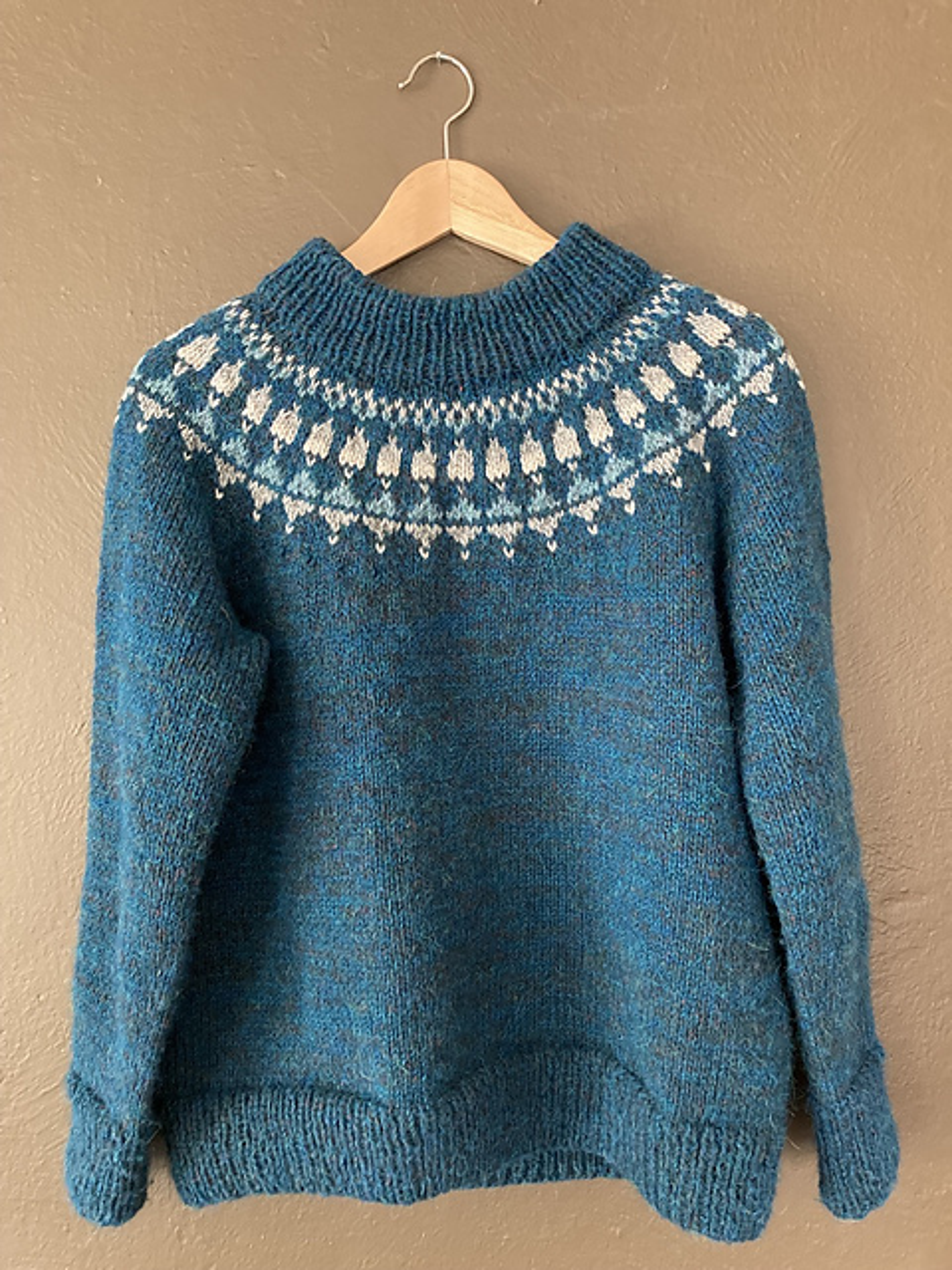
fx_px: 1027
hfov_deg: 49.7
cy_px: 635
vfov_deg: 63.4
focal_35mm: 28
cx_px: 476
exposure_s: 1/30
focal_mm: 3.99
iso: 500
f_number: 1.8
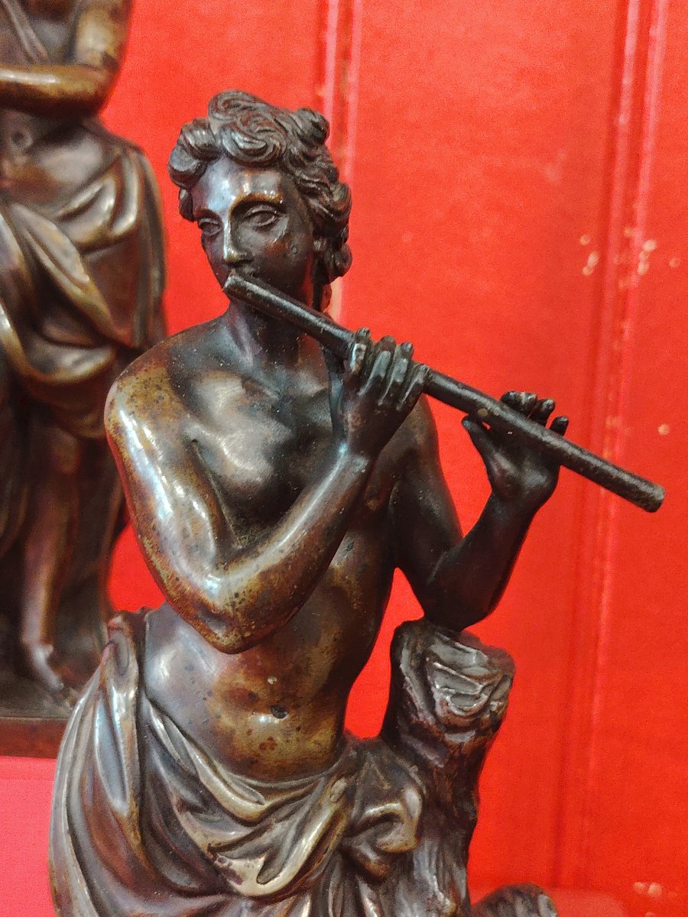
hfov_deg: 30.3
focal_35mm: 48
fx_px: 1272
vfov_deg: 39.7
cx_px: 344
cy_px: 458
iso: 1407
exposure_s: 1/25
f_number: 4
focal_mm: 5.25
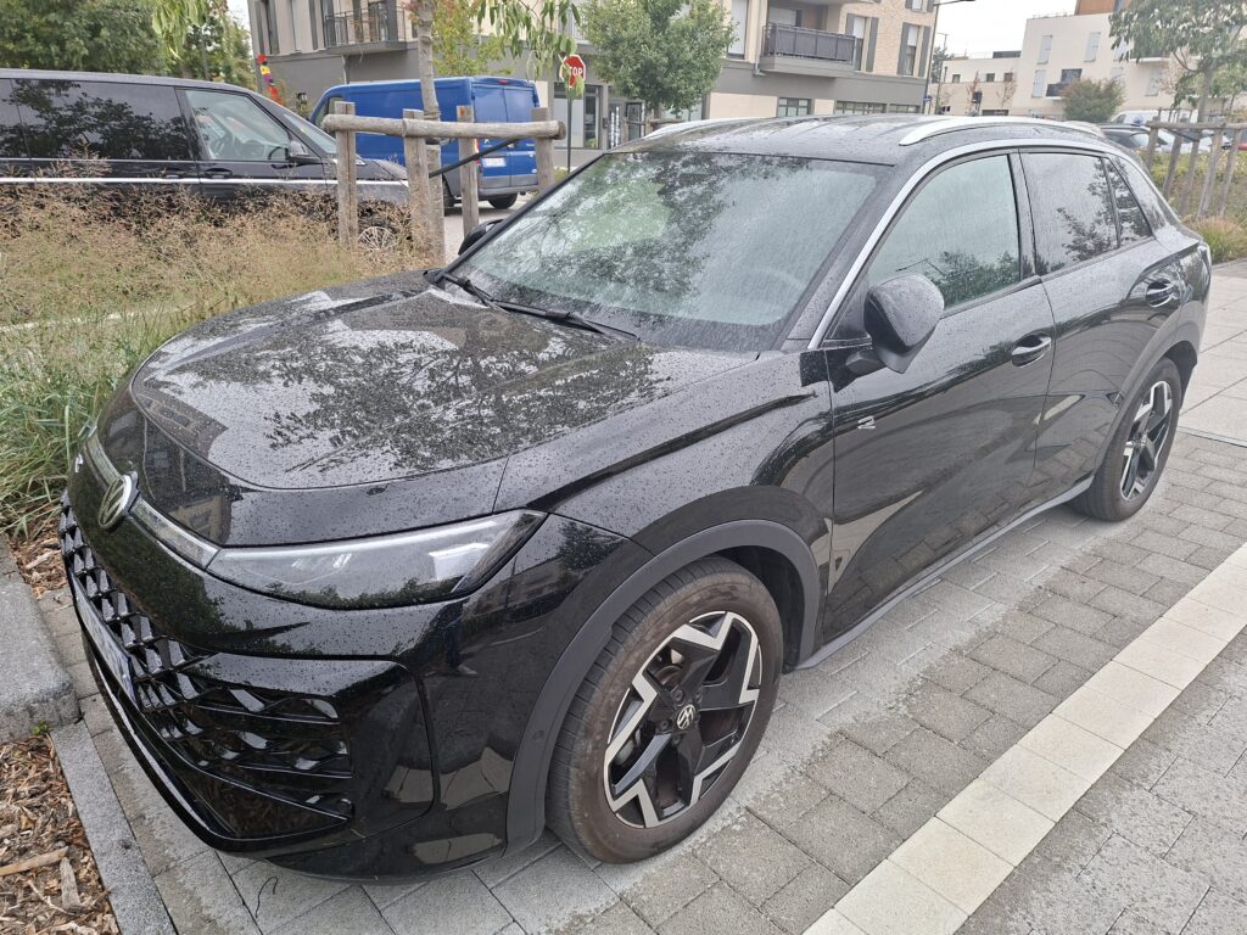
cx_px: 624
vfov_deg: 58.9
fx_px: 829
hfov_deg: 73.9
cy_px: 468
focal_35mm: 23
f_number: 1.8
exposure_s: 1/100
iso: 40
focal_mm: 5.54
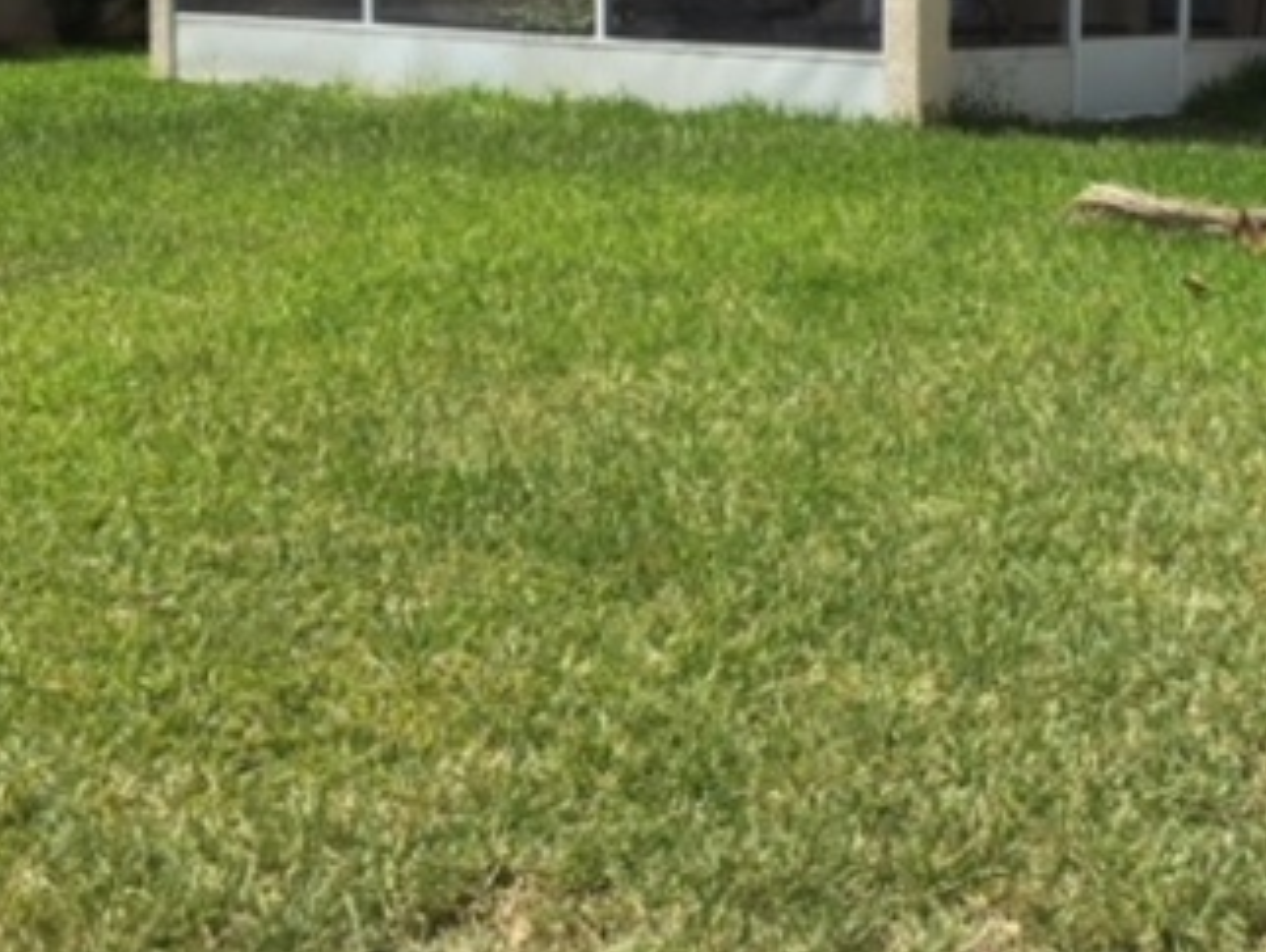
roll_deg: -0.7
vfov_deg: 23.8
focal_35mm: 60
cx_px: 1130
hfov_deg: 30.8
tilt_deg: -5.6
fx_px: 2196
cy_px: 94
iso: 32
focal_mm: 4.15
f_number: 2.2
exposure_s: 1/1522
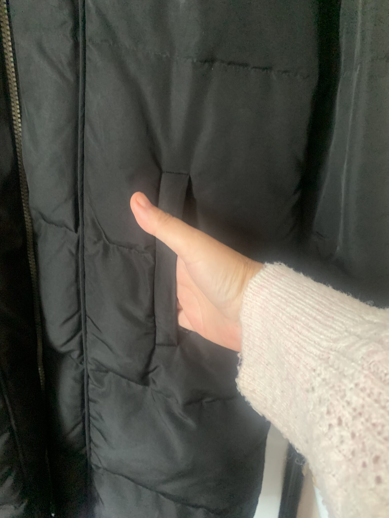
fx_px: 390
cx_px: 194
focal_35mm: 26
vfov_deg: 67.3
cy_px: 259
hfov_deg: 53.1
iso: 400
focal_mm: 4.25
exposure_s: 1/47
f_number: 1.8
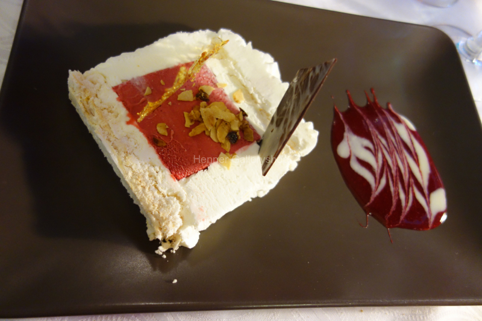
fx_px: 375
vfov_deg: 46.4
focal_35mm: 28
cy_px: 160
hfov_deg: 65.5
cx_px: 241
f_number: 1.8
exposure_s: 1/25
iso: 800
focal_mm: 10.4
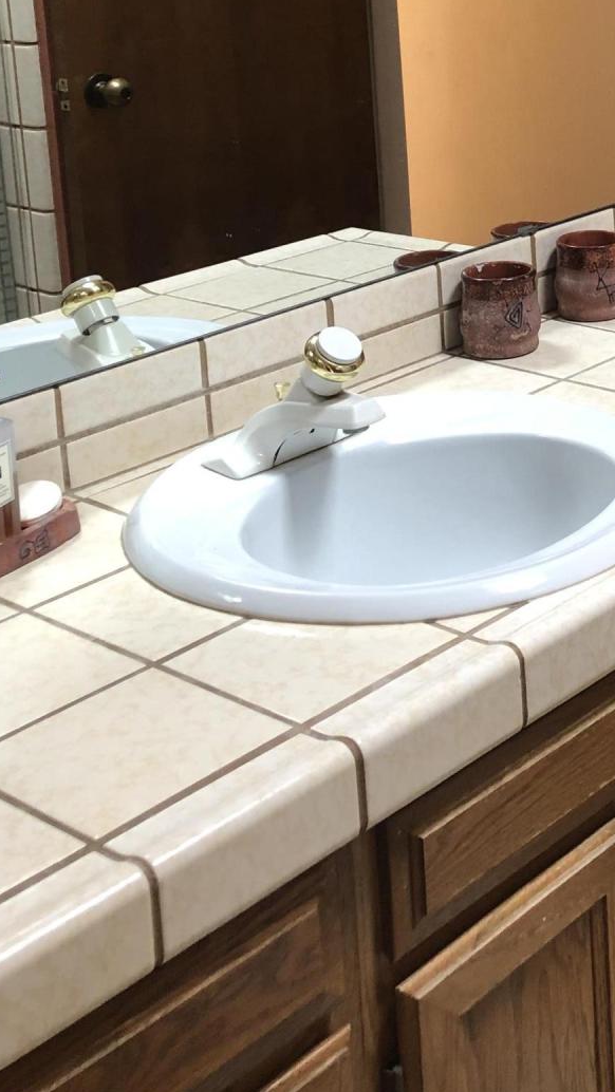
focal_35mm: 59
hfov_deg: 19.4
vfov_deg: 33.6
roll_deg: +1.5
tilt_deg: -10.2
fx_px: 1710
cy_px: 116
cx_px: 714
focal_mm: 4
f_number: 1.8
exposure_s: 1/20
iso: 40
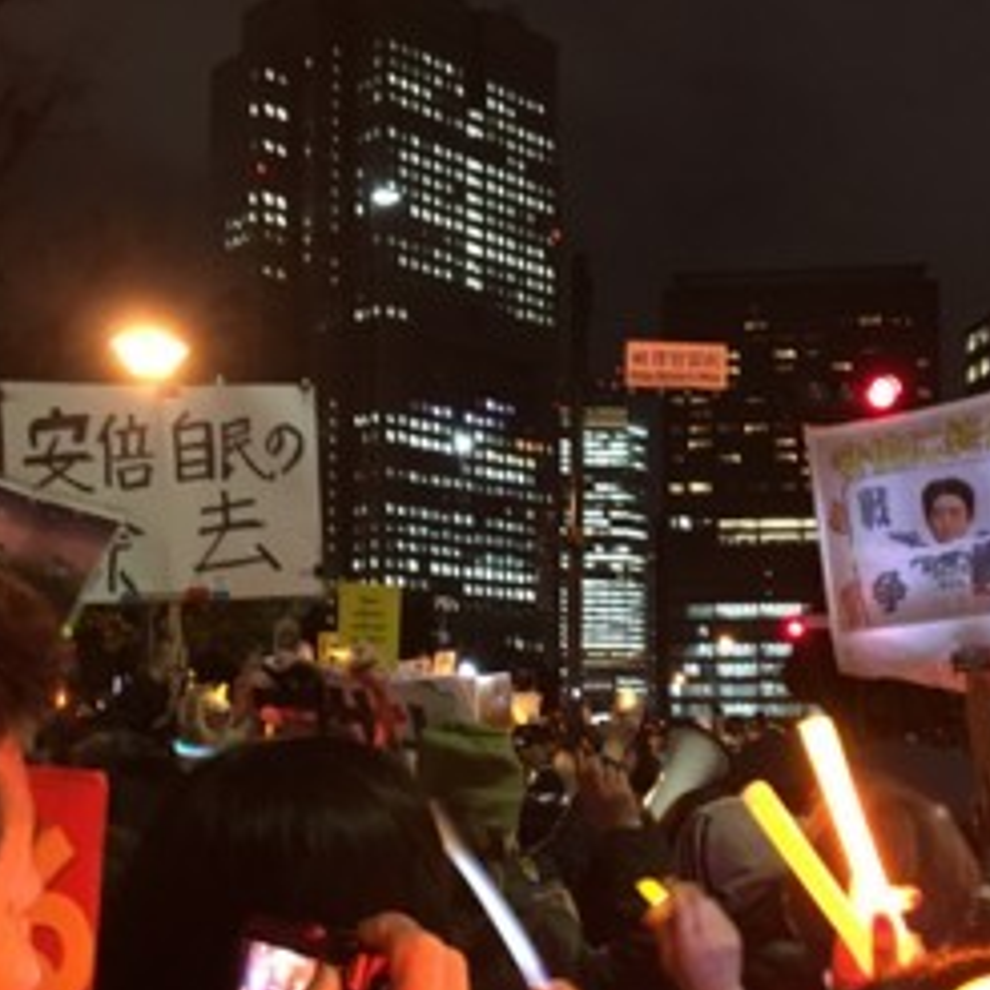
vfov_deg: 35.9
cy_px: 604
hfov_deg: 36.0
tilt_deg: +5.9
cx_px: 555
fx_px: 1521
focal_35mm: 47
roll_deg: -0.2
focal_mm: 4.15
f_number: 2.2
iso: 250
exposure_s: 1/15
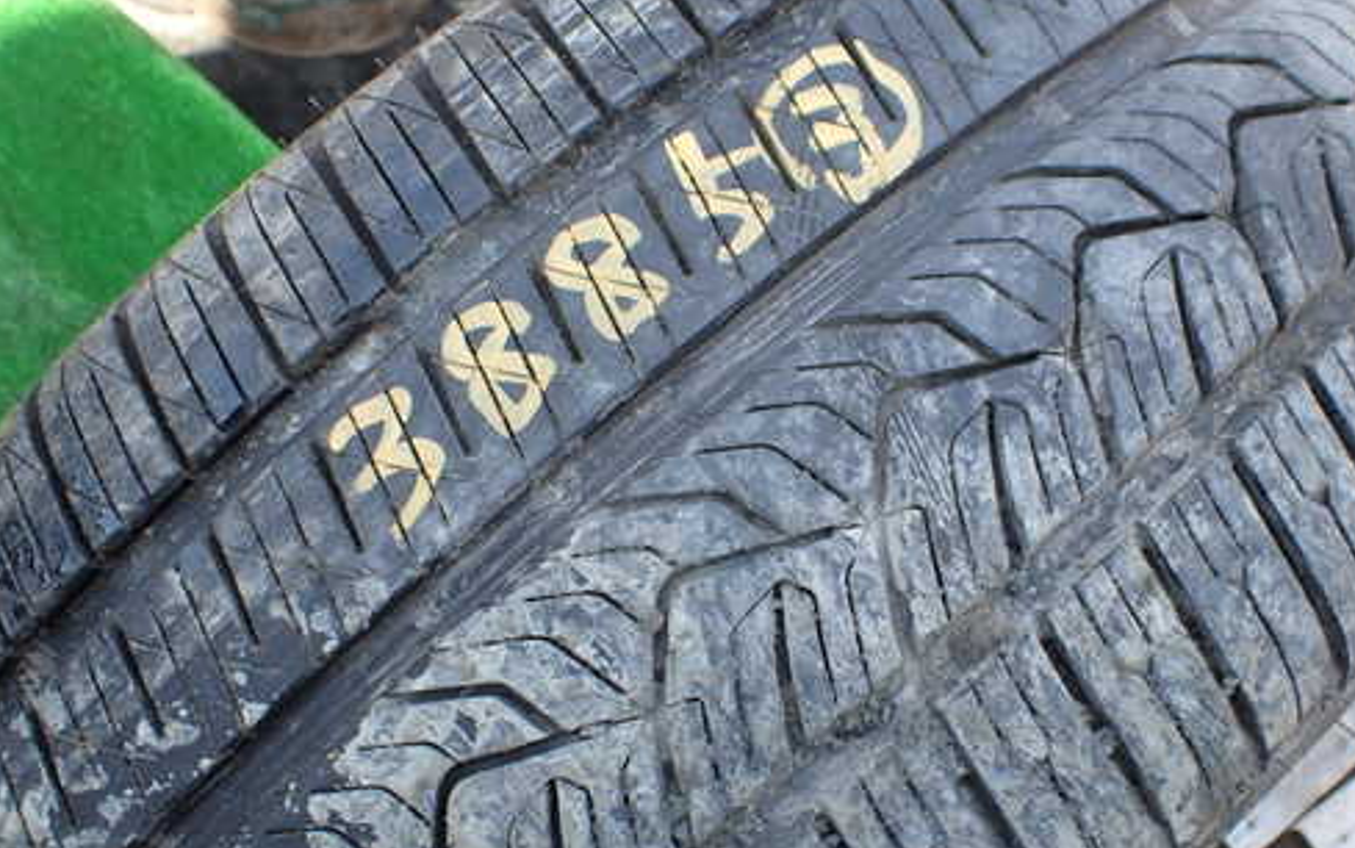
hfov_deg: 50.3
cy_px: 482
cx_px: 759
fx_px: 1441
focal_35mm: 39
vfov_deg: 32.7
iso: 100
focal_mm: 5.4
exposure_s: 1/160
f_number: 3.2
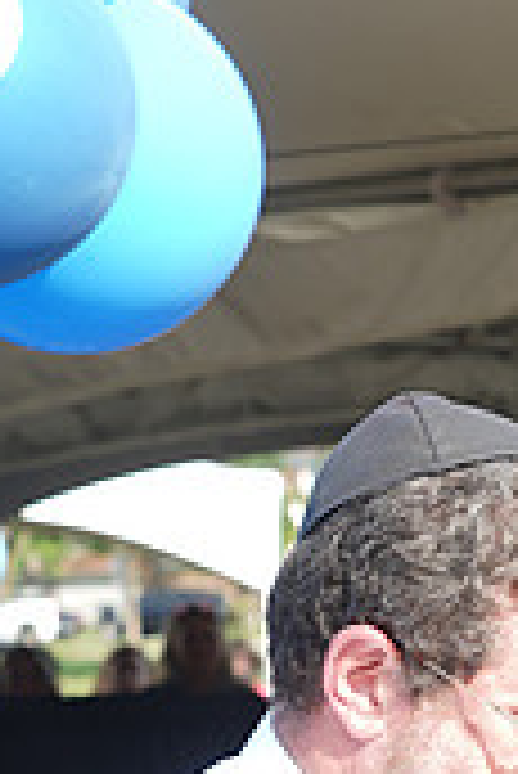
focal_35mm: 206
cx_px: 432
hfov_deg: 6.7
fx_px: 4437
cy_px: 826
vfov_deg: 9.9
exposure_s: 1/125
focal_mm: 61
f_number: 6.3
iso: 80
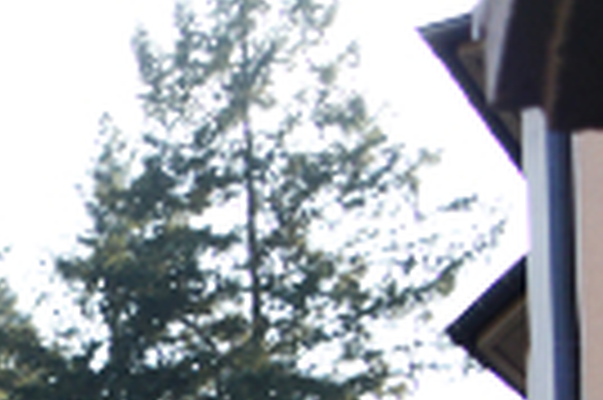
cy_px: 1490
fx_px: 4383
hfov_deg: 7.3
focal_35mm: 262
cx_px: -981
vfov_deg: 4.8
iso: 250
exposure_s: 1/640
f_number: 4
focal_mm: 35
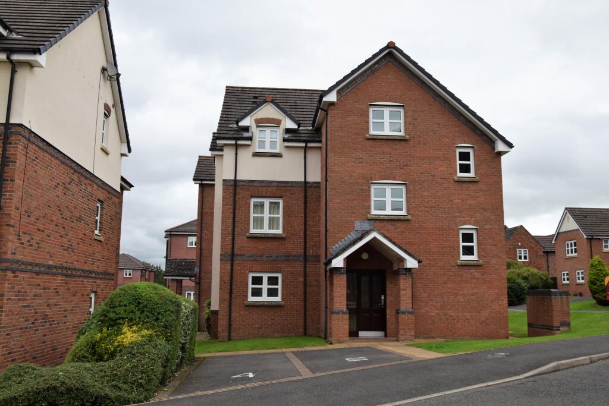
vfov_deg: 41.7
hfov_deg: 59.5
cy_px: 203
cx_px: 304
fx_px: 533
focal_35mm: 32
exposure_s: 1/160
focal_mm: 21
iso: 100
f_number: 6.3
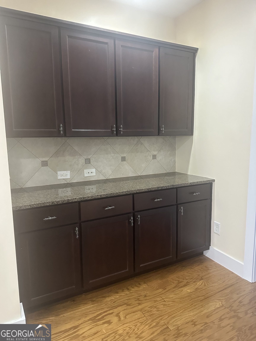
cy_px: 170
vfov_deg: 71.6
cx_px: 128
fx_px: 237
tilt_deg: -7.8
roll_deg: +0.9
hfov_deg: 56.8
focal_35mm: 24
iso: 640
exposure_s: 1/60
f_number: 1.78
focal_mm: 6.86
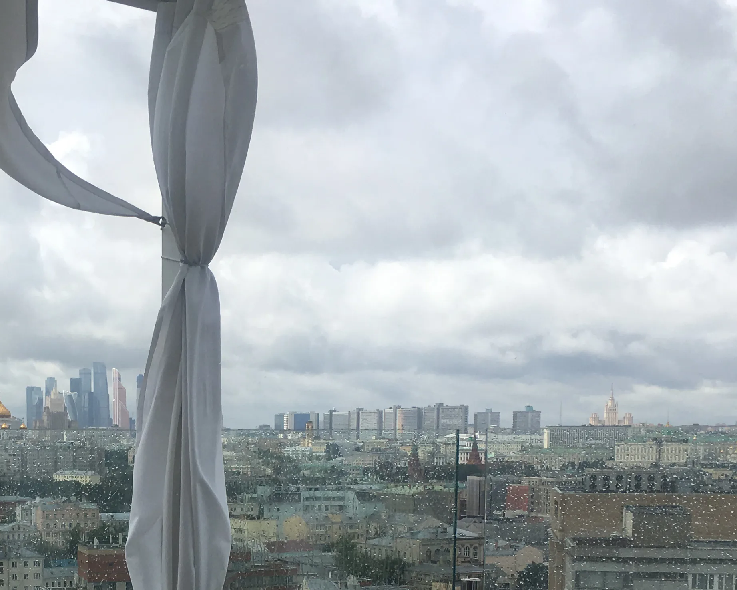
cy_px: 568
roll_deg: +0.9
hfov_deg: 29.9
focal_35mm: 62
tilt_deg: -5.9
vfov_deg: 23.7
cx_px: 166
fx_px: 1352
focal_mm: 4.15
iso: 25
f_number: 2.2
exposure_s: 1/2331
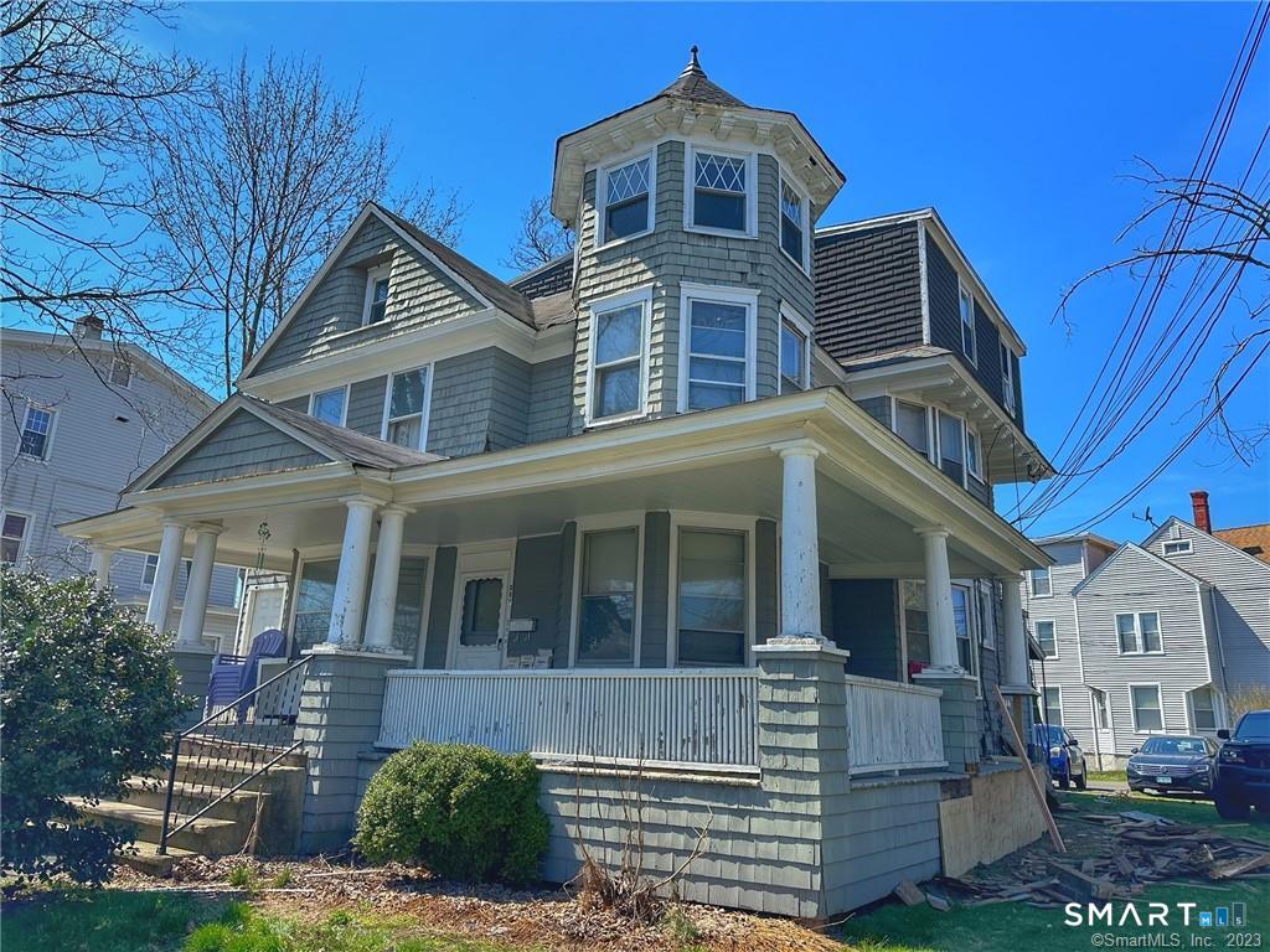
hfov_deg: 71.6
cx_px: 635
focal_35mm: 24
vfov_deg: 56.8
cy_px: 476
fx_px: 881
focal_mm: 6.86
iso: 80
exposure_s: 1/2469
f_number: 1.78
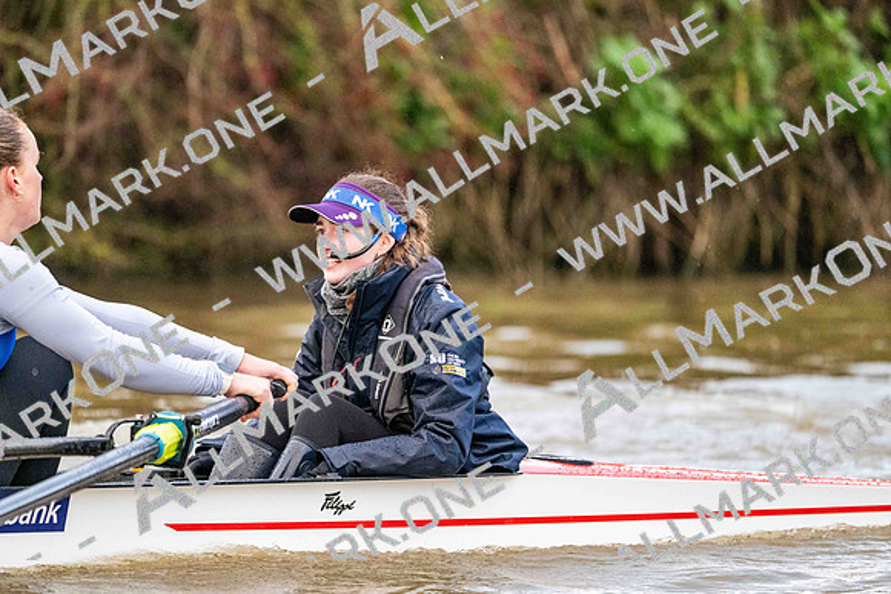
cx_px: 446
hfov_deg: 5.2
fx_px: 9902
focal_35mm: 400
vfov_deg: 3.4
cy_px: 297
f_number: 4.5
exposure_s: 1/1600
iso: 7200
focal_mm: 400
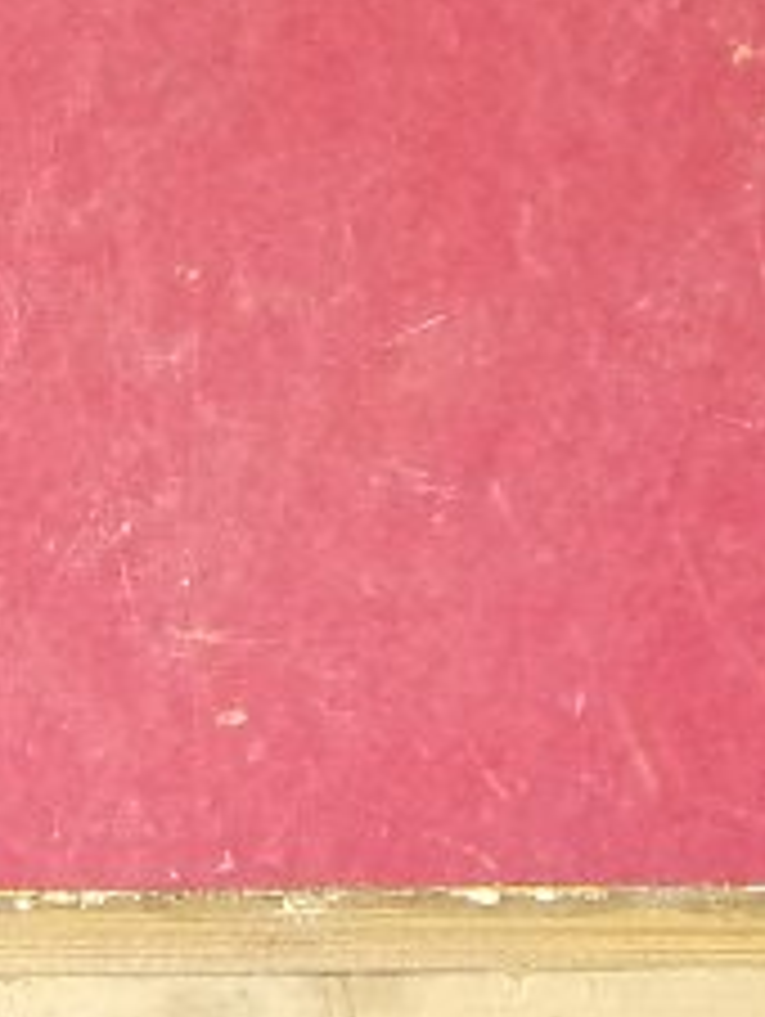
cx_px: -4
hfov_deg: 7.8
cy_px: -450
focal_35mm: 191
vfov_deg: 10.1
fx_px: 5617
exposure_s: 1/34
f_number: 3.9
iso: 200
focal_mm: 6.5
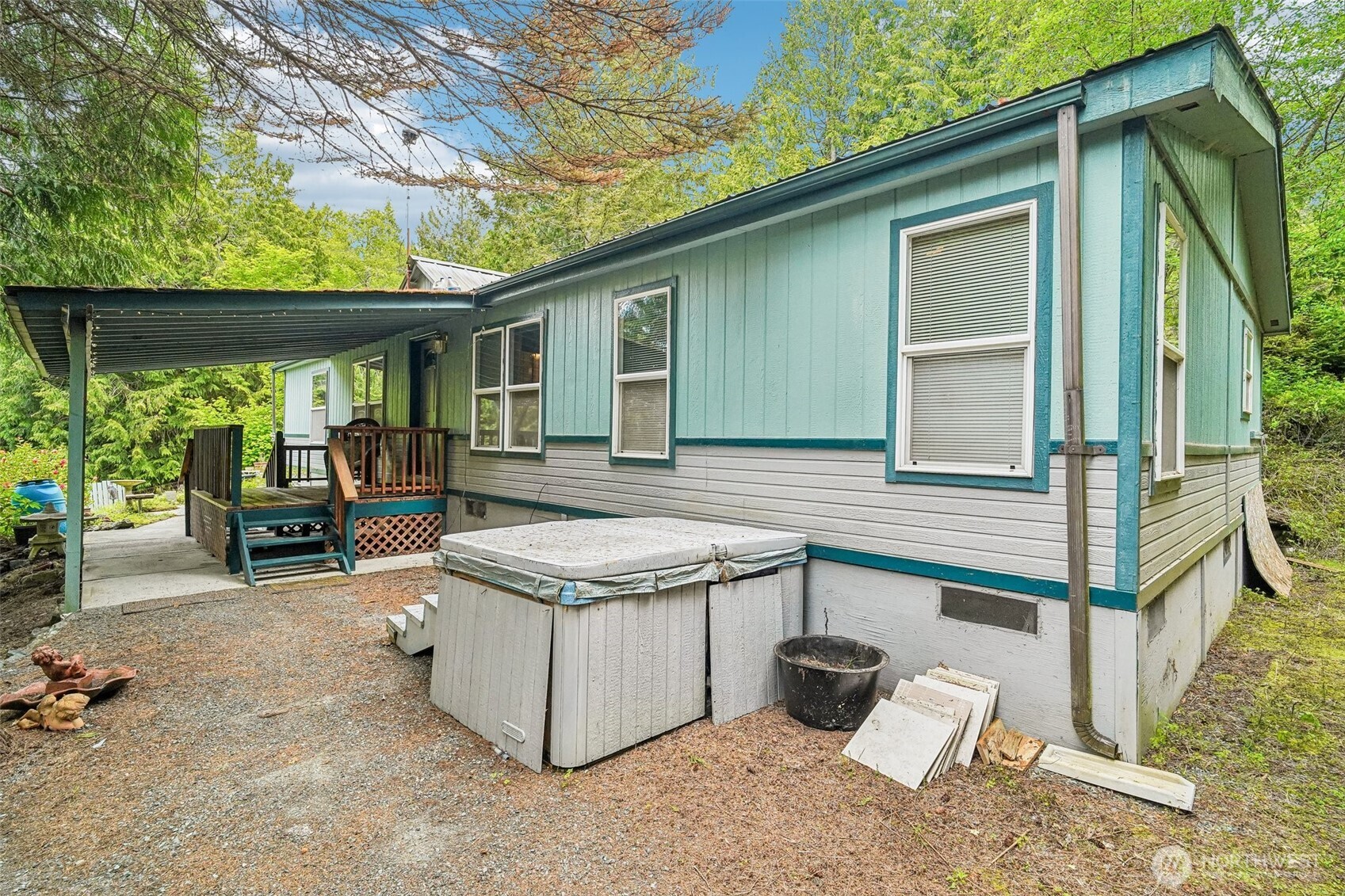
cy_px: 448
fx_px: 598
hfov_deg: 96.7
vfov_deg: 73.7
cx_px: 672
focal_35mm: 16
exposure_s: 1/200
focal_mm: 16
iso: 1600
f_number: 8
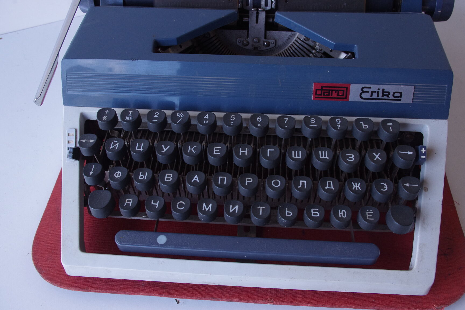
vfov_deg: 38.9
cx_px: 232
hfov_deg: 55.8
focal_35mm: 34
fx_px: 439
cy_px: 155
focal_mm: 23.13
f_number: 8
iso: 800
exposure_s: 1/100
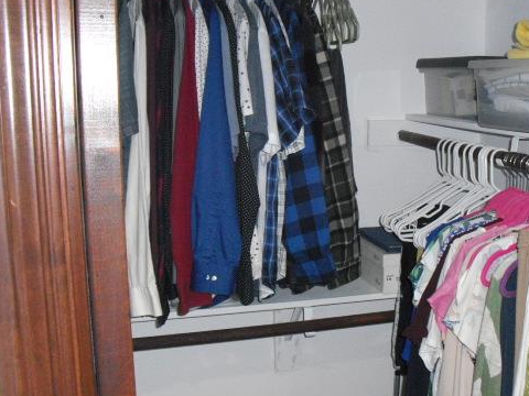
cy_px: 200
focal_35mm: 48
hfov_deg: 39.2
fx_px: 734
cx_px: 349
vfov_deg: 30.3
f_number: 3.1
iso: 800
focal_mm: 6.3
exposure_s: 1/60
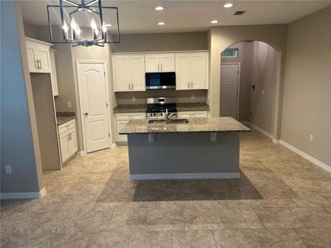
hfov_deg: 67.3
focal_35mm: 26
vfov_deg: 53.1
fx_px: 249
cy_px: 124
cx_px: 166
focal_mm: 5.7
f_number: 1.5
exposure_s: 1/120
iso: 125
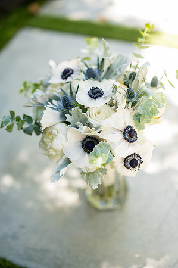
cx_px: 89
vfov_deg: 39.6
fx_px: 372
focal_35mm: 50
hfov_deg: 26.9
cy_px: 134
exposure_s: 1/2000
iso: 250
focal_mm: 50
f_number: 1.2
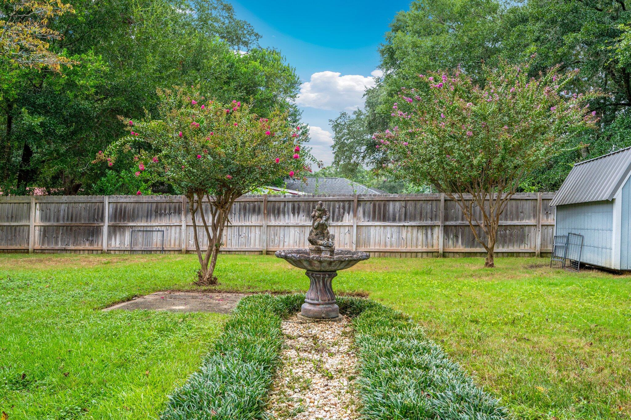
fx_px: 525
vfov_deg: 43.5
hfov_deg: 62.0
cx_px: 316
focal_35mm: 30
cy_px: 210
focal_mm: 30
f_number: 9
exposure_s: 1/250
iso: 320
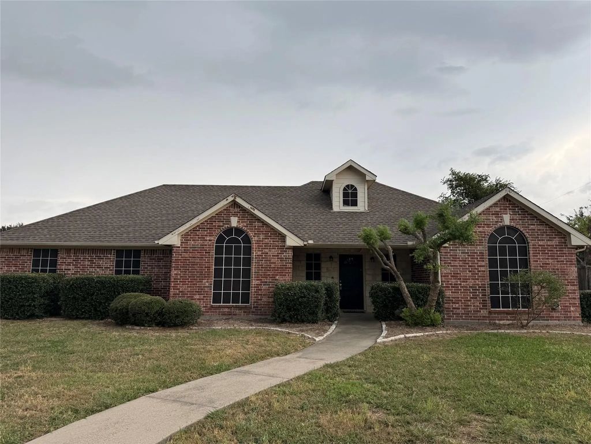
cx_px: 296
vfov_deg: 56.8
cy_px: 222
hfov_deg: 71.6
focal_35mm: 24
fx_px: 410
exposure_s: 1/559
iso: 80
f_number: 1.78
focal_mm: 6.76
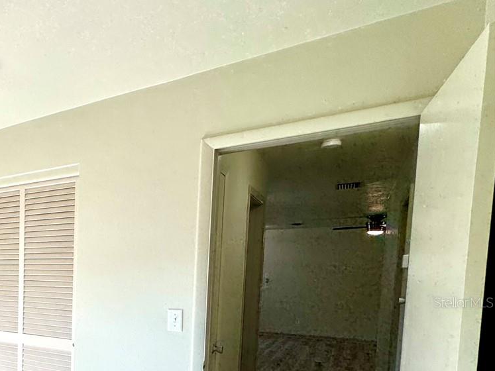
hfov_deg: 46.4
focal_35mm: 30
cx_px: -34
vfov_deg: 44.3
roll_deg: -0.6
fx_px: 429
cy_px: 302
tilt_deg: -4.1
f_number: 2.2
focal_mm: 2.22
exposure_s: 1/170
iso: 40
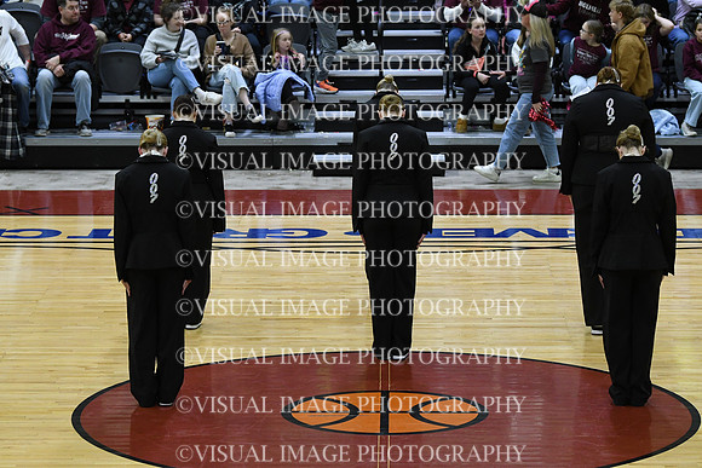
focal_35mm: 153
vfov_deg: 9.0
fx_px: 2984
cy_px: 234
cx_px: 351
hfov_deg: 13.4
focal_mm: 102
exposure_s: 1/250
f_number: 4
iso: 2500
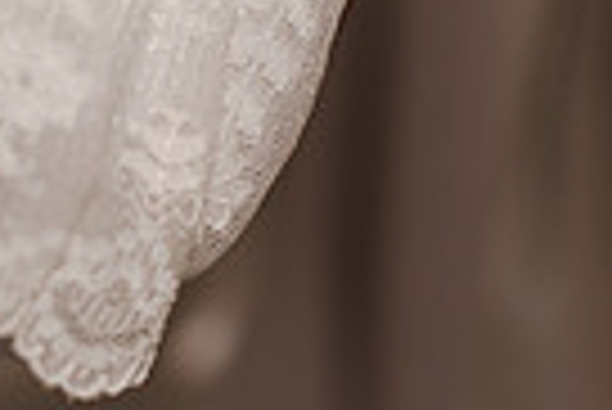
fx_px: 3625
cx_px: 86
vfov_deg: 6.3
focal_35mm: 213
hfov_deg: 9.6
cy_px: -306
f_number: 2.2
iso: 500
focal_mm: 50
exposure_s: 1/200
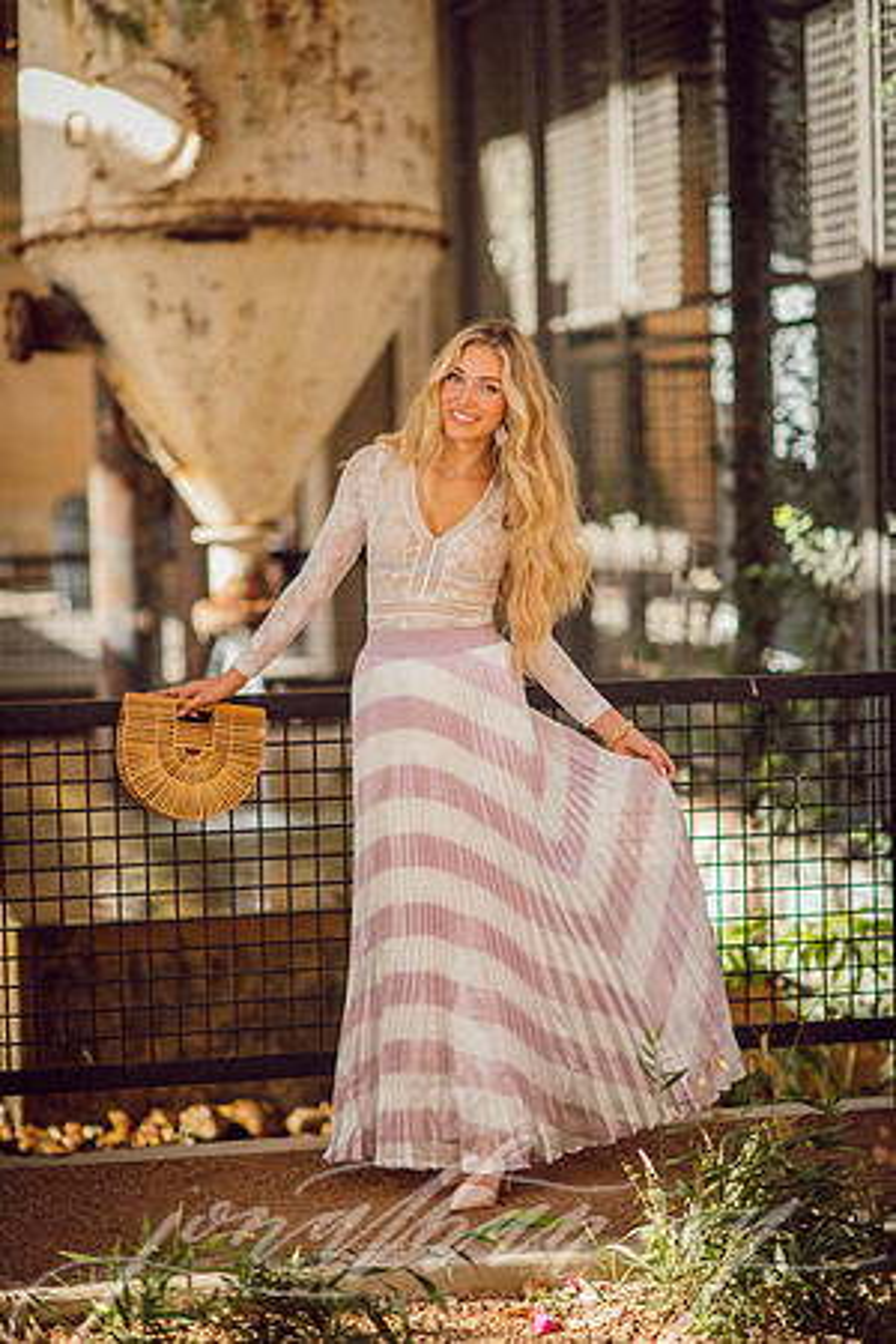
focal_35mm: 85
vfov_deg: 23.9
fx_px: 3173
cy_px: 672
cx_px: 448
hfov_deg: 16.1
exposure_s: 1/200
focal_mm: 85
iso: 50
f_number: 2
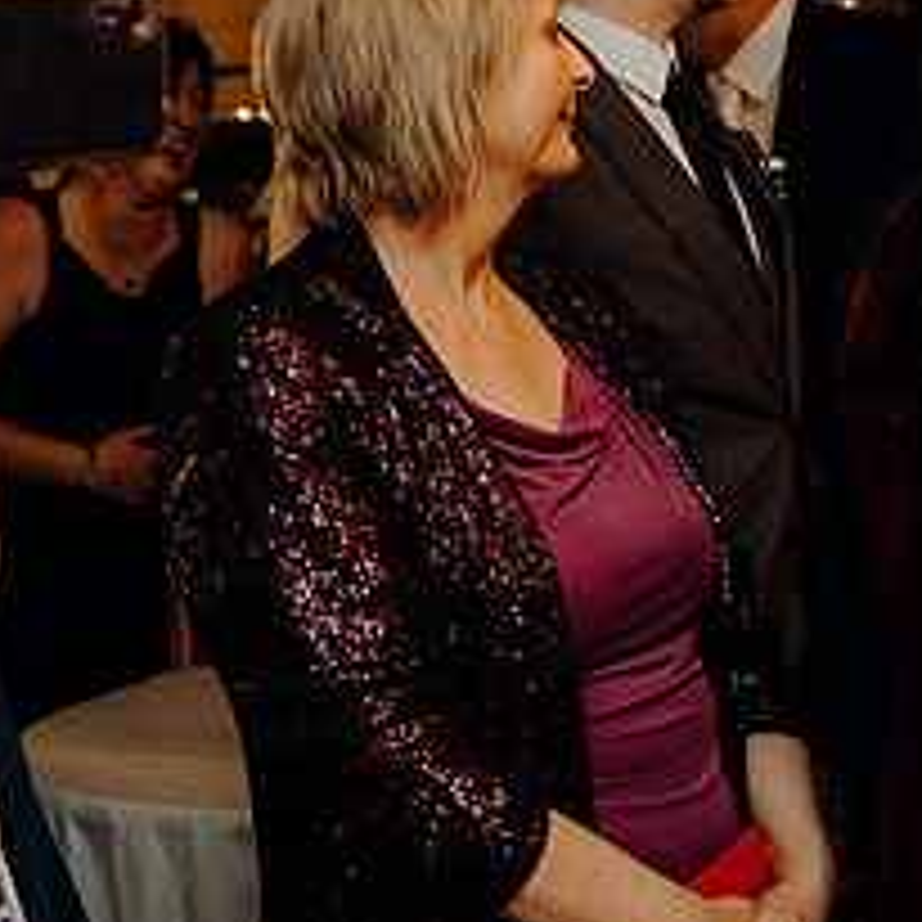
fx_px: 2531
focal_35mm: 84
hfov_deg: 20.5
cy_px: 421
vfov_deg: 20.6
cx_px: 639
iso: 2500
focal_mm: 35
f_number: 3.5
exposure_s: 1/160
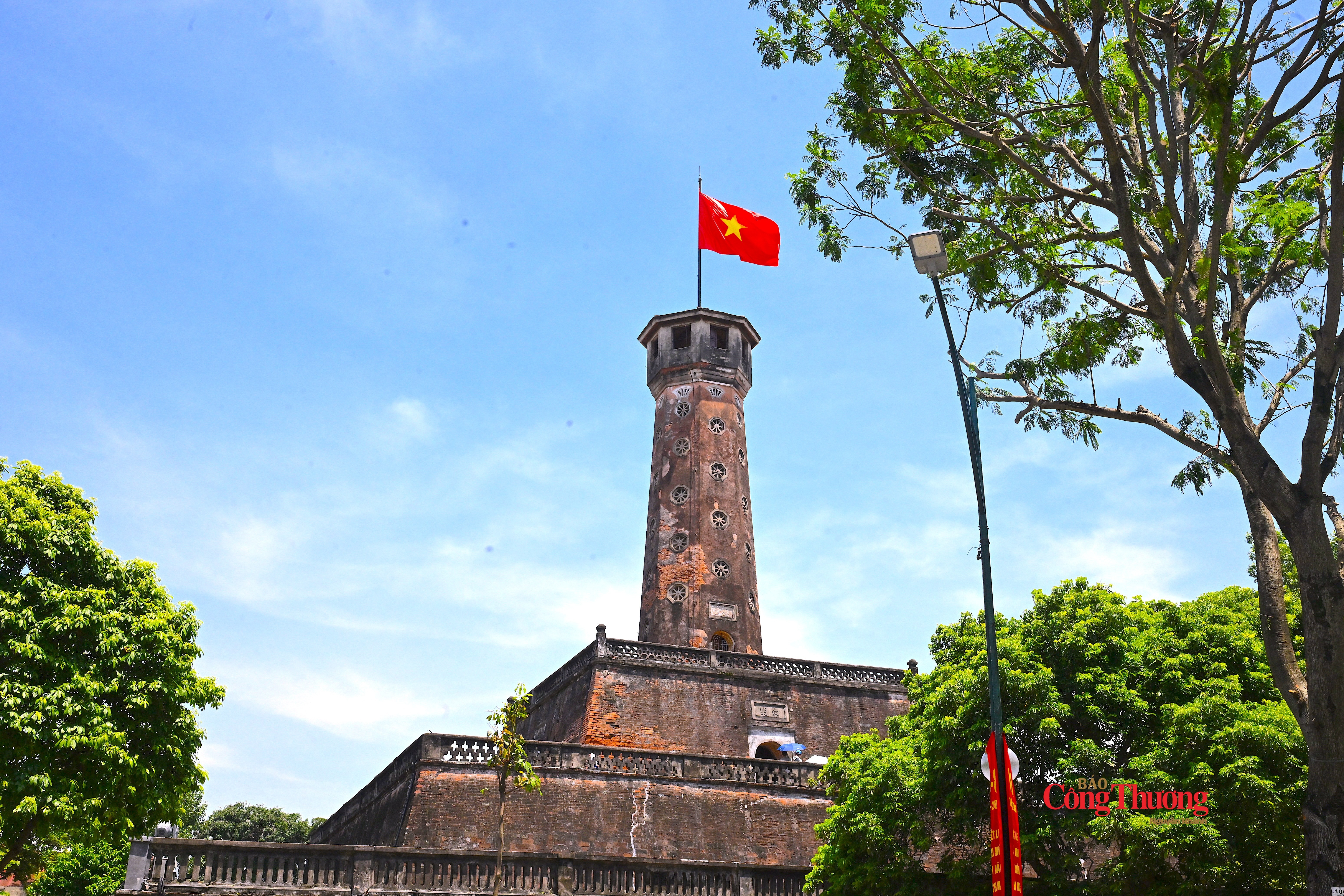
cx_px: 672
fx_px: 1288
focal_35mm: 34
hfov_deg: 55.1
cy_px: 448
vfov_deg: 38.4
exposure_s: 1/1000
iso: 1250
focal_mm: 34.5
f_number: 16
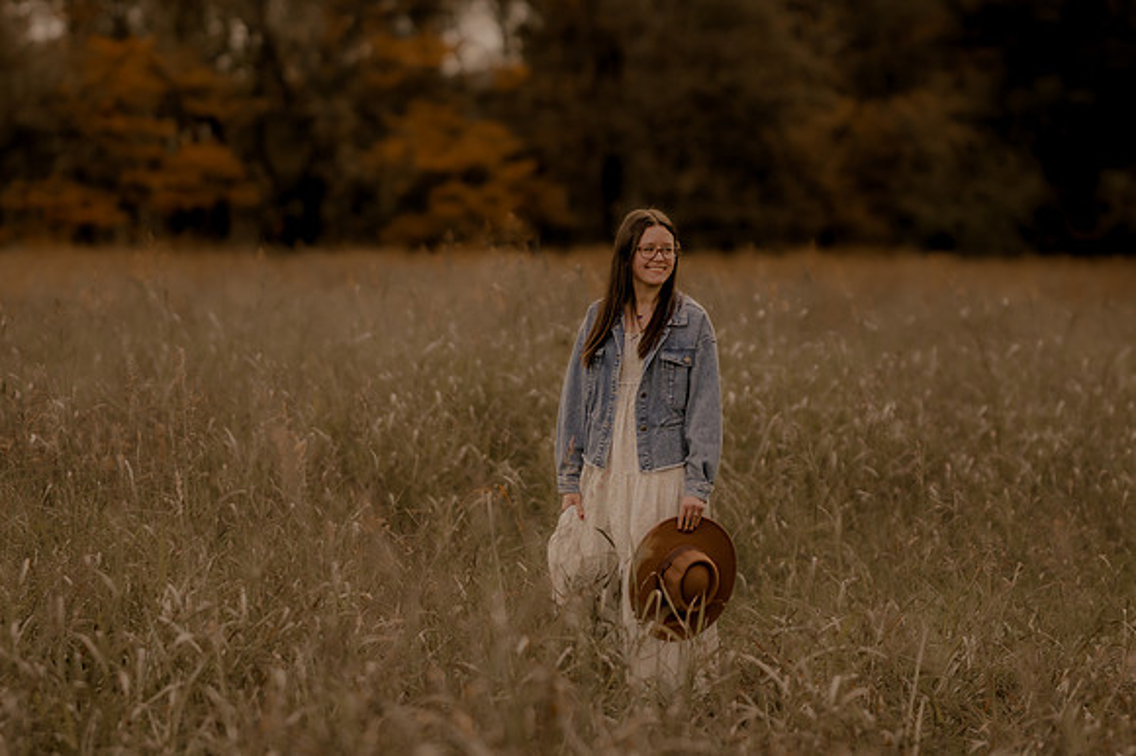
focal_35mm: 129
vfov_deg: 10.6
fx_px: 4082
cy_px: 378
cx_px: 568
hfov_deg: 15.8
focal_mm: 85
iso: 200
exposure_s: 1/3200
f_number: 1.4
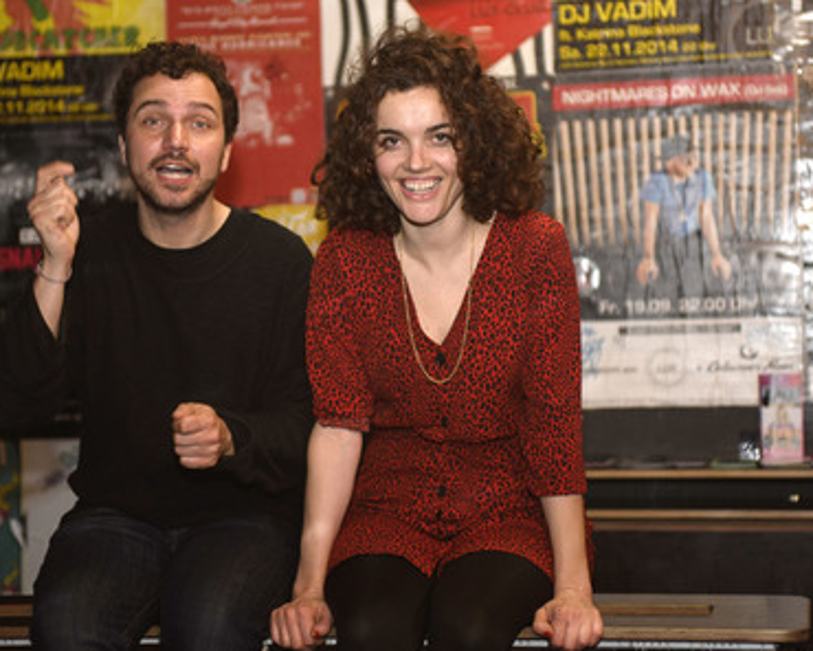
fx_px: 1925
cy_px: 328
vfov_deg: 19.2
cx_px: 339
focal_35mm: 80
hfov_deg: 23.8
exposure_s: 1/200
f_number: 2.8
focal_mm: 70
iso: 800
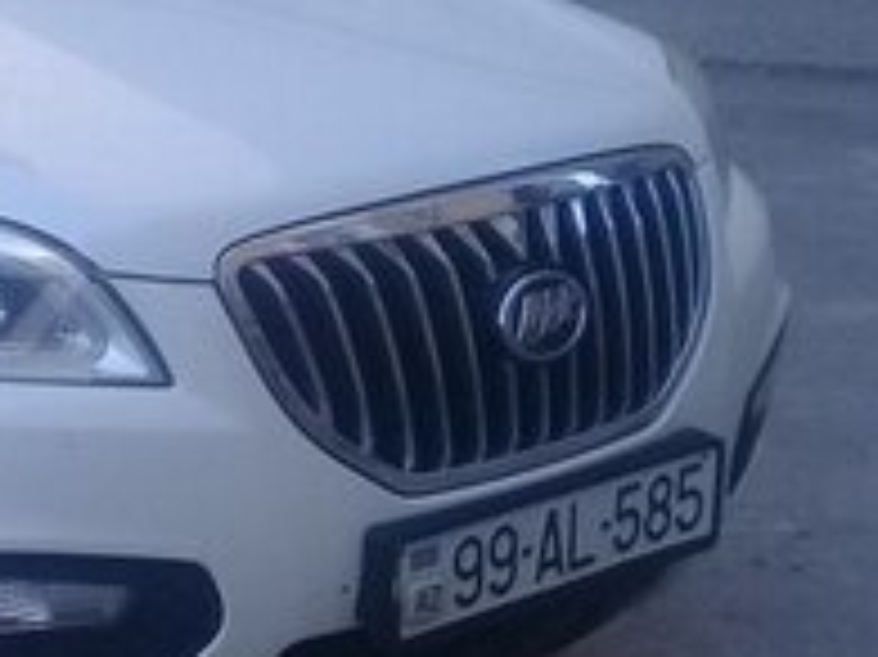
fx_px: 2662
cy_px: 317
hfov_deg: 17.2
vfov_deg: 14.1
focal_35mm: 105
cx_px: -369
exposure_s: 1/370
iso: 50
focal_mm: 3.3
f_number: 2.2
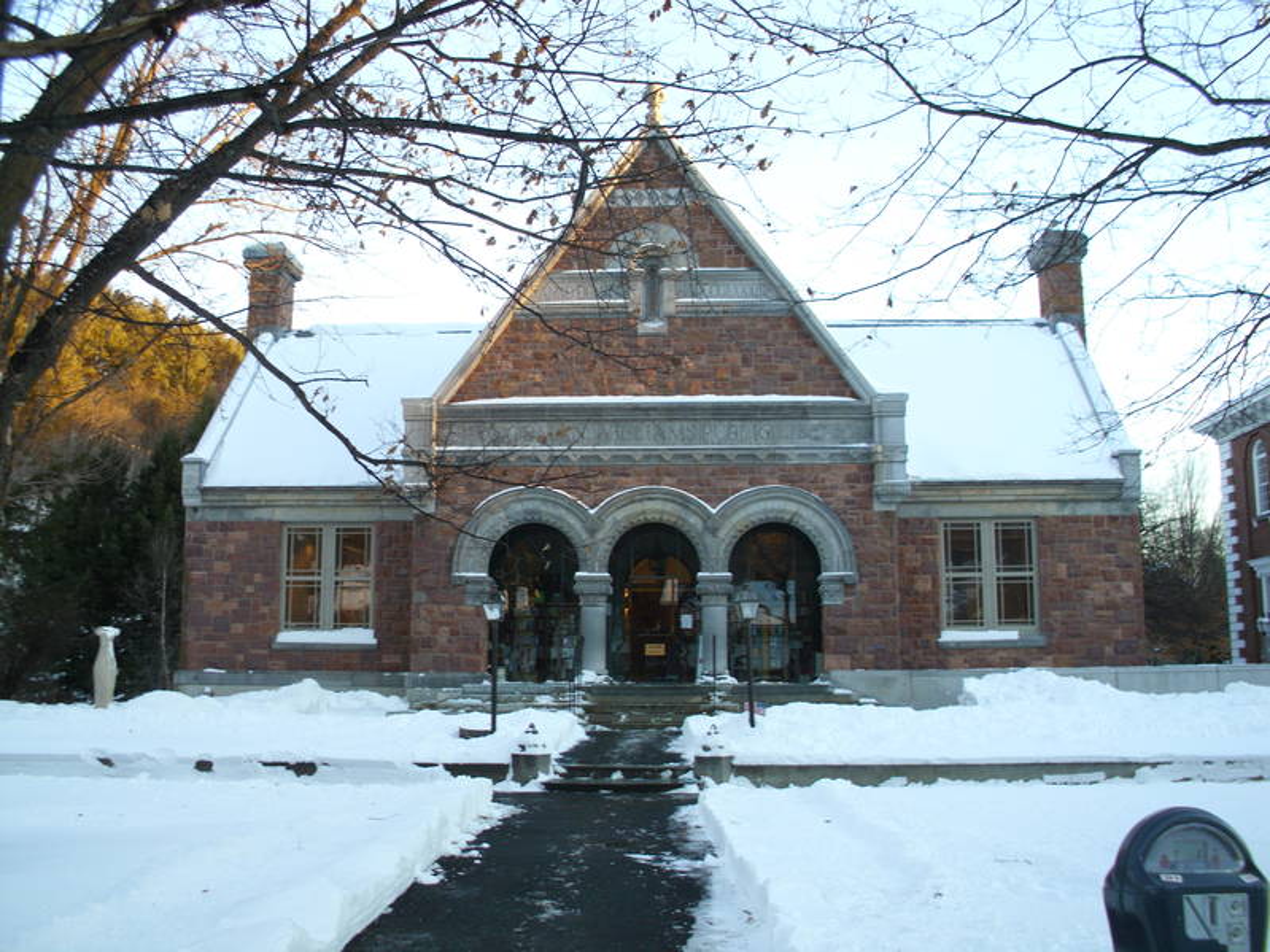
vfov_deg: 37.7
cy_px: 476
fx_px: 1394
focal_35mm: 38
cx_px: 635
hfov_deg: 49.0
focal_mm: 6.3
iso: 50
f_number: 2.9
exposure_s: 1/60
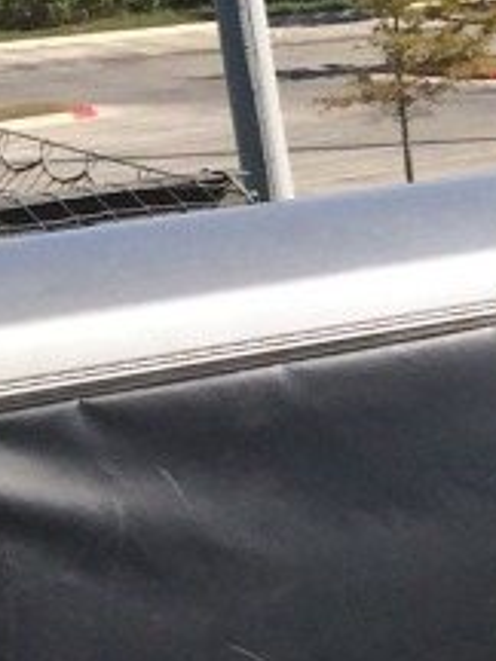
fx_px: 3496
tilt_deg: -20.3
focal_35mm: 183
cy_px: 754
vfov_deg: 10.7
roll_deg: +3.5
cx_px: 1519
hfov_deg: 7.2
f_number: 2.2
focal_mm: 4.15
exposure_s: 1/1953
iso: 32
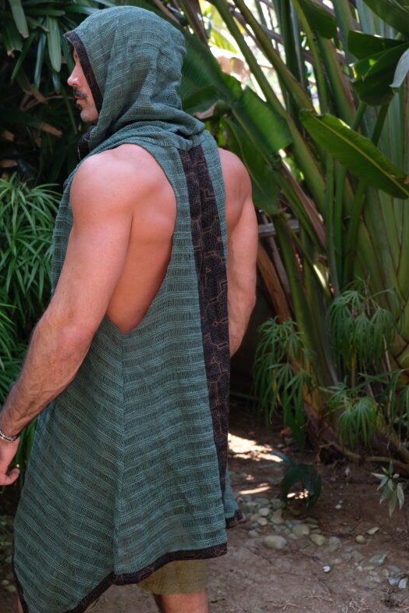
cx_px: 105
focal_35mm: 55
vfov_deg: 36.1
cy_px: 237
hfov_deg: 24.4
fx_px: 936
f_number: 3.2
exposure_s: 1/200
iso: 250
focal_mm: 24.3
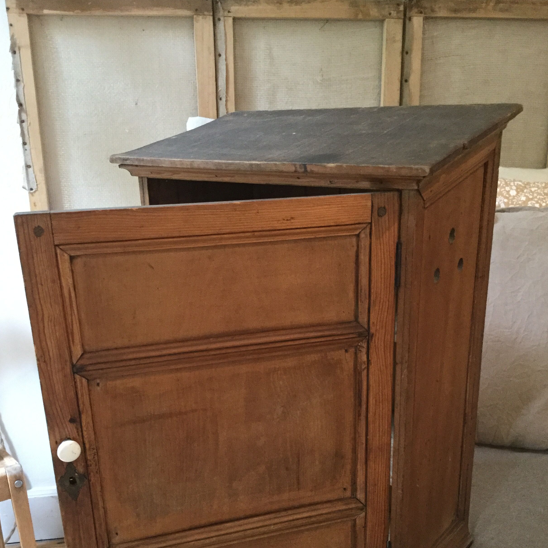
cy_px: 362
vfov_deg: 44.3
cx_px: 273
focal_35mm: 37
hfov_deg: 44.9
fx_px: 663
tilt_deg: -17.6
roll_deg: +0.0
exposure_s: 1/20
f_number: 2.4
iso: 250
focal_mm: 3.3
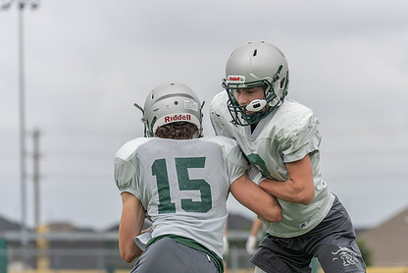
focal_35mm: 177
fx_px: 2007
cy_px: 163
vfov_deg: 7.8
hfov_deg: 11.6
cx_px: 237
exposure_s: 1/1250
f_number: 3.5
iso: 200
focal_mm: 127
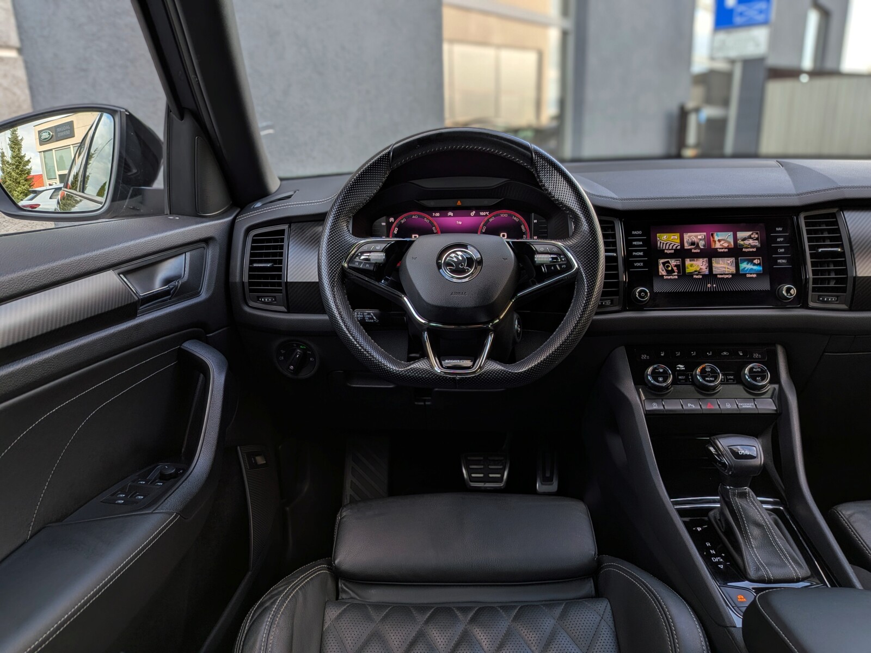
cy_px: 326
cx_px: 436
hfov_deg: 71.6
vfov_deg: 56.8
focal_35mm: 24
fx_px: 604
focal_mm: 4.53
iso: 30
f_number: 1.7
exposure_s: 1/168
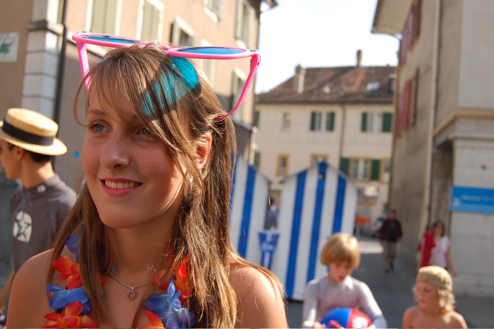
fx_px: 617
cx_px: 247
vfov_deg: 29.8
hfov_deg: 43.6
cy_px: 164
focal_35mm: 45
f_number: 4.2
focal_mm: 30
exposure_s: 1/1000
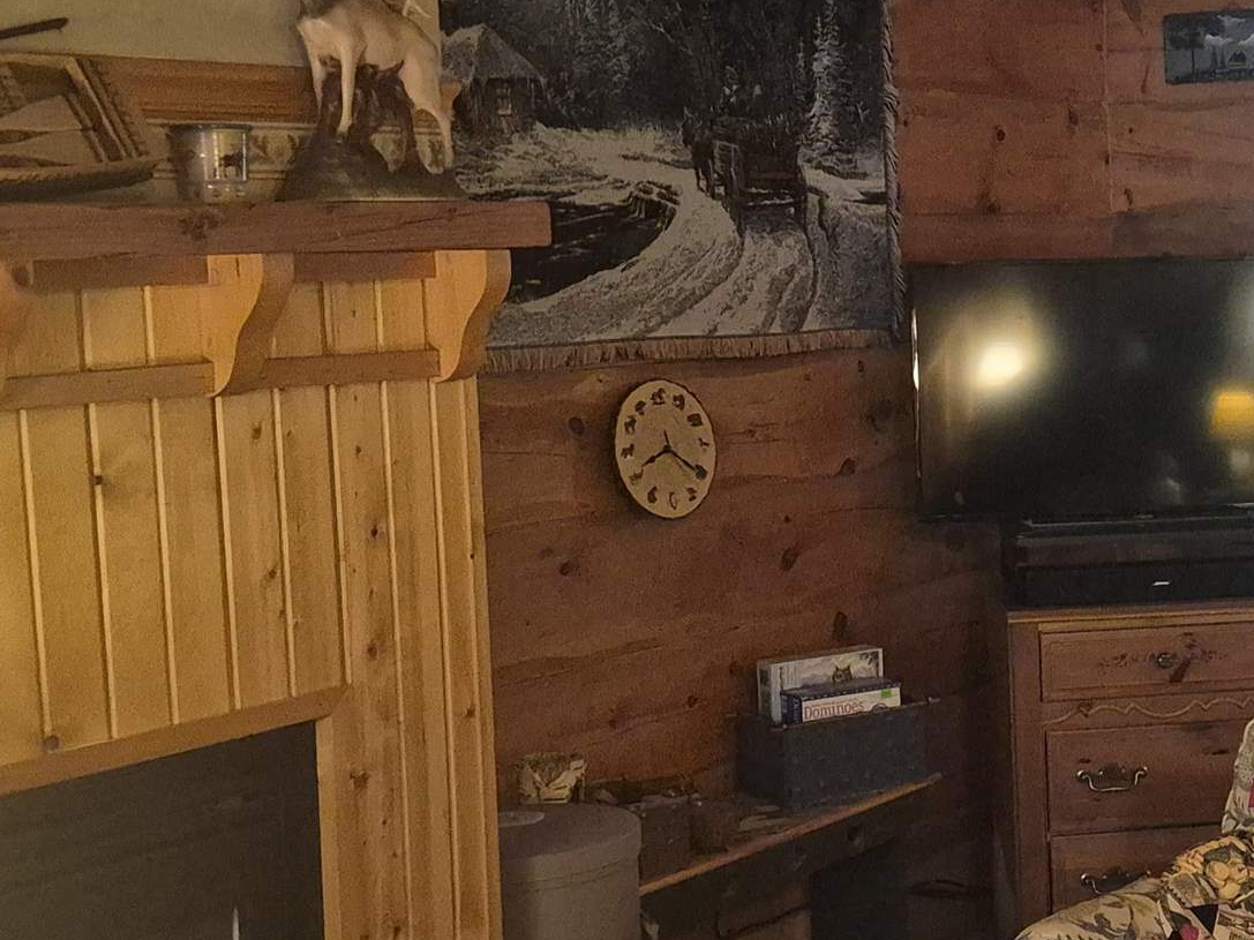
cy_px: 531
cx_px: 1246
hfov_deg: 28.1
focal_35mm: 65
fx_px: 2354
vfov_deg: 22.6
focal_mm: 5.4
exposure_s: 1/60
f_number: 1.8
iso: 1600
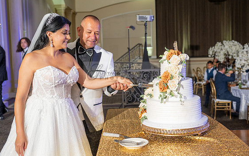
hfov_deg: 42.6
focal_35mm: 47
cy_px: 72
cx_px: 122
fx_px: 319
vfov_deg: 27.4
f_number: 4
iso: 800
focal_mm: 45
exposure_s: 1/160
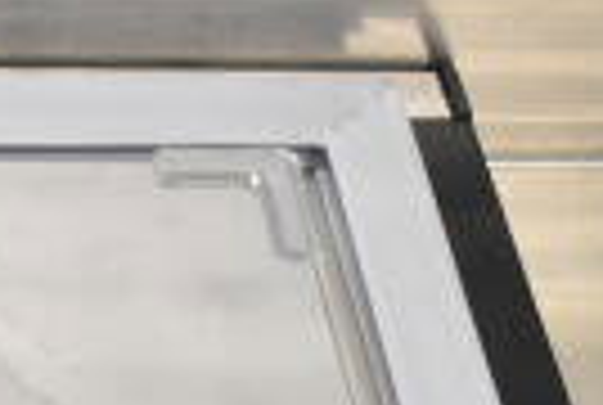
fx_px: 2518
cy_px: 502
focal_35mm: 150
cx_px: -562
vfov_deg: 9.1
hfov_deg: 12.2
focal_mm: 22
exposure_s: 1/80
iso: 1600
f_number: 4.5
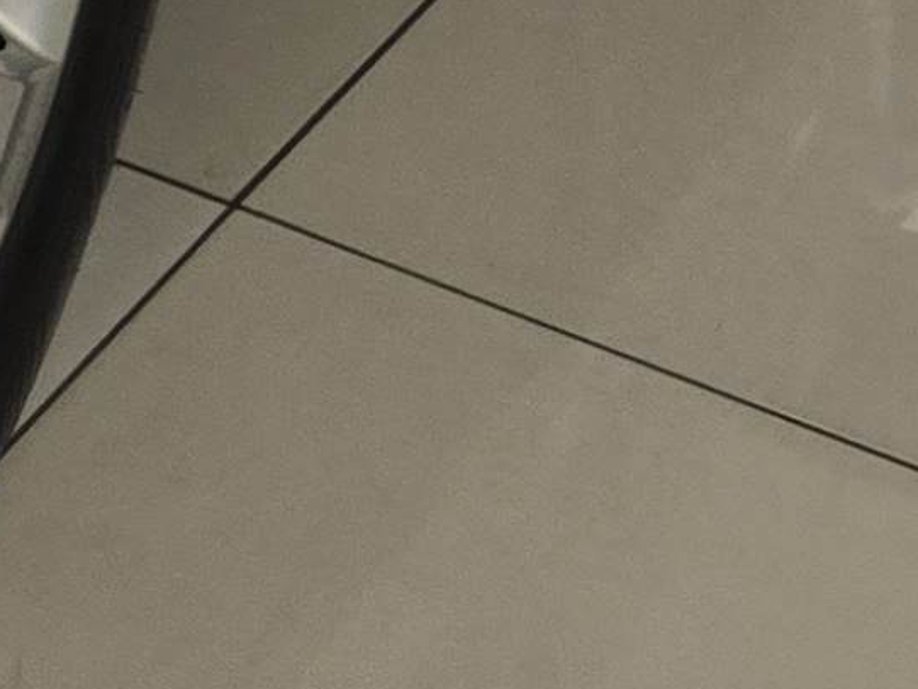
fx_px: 4509
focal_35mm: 170
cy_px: -962
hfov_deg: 10.4
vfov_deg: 8.1
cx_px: -1078
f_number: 1.8
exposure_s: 1/180
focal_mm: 5.4
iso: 64
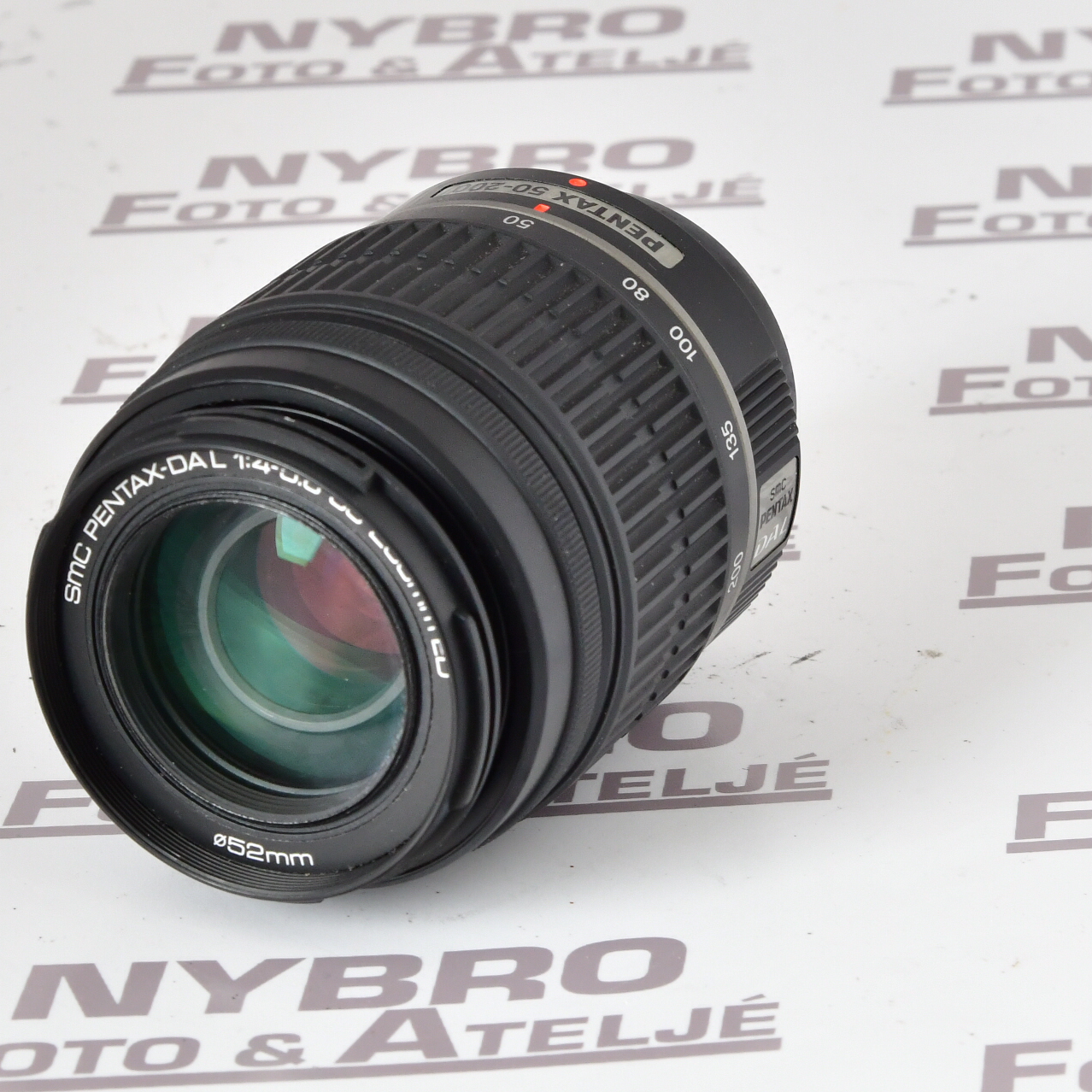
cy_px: 546
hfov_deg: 20.9
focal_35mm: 83
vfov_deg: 20.9
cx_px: 425
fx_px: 2962
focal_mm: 65
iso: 800
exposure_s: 1/60
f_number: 10
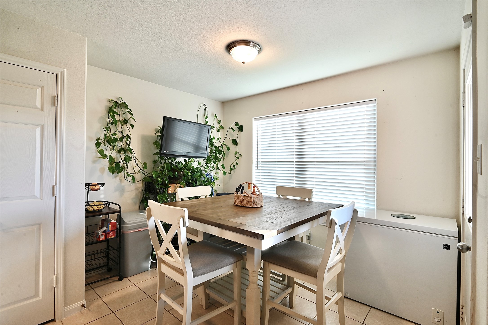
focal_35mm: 16
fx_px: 217
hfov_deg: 96.7
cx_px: 244
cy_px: 162
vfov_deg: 73.8
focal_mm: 16
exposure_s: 1/20
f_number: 10
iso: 500
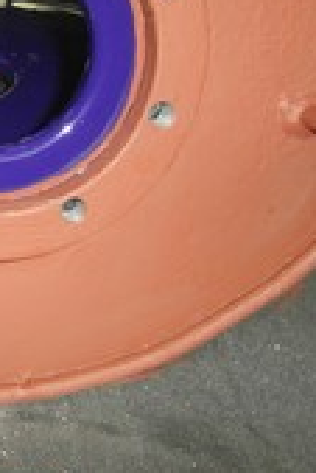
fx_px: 775
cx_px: -98
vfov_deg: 32.6
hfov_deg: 20.9
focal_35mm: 59
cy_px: 70
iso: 200
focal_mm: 4
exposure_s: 1/30
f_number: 3.2
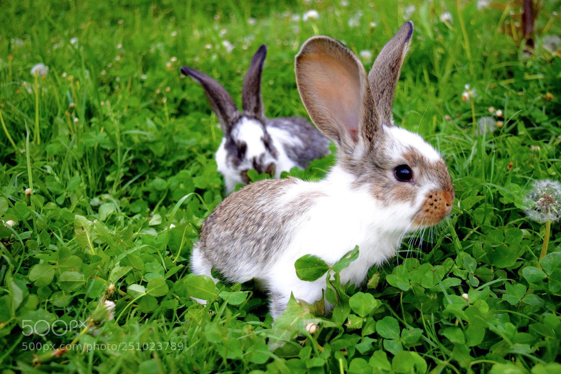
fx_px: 678
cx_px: 280
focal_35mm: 44
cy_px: 187
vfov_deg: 30.8
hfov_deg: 45.0
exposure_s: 1/1250
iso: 400
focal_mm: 29
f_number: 4.5
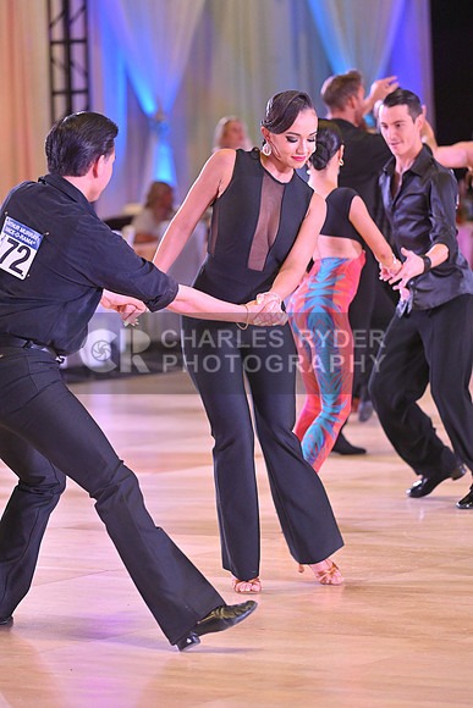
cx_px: 236
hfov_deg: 8.1
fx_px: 3348
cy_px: 354
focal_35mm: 170
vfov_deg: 12.1
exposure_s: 1/400
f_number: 4.5
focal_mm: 170
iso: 3200
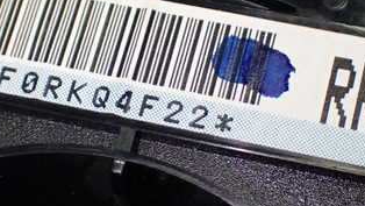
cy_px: 84
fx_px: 1007
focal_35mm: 104
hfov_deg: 20.5
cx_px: 181
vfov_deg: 11.7
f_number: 3.2
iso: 500
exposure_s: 1/200
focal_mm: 9.01
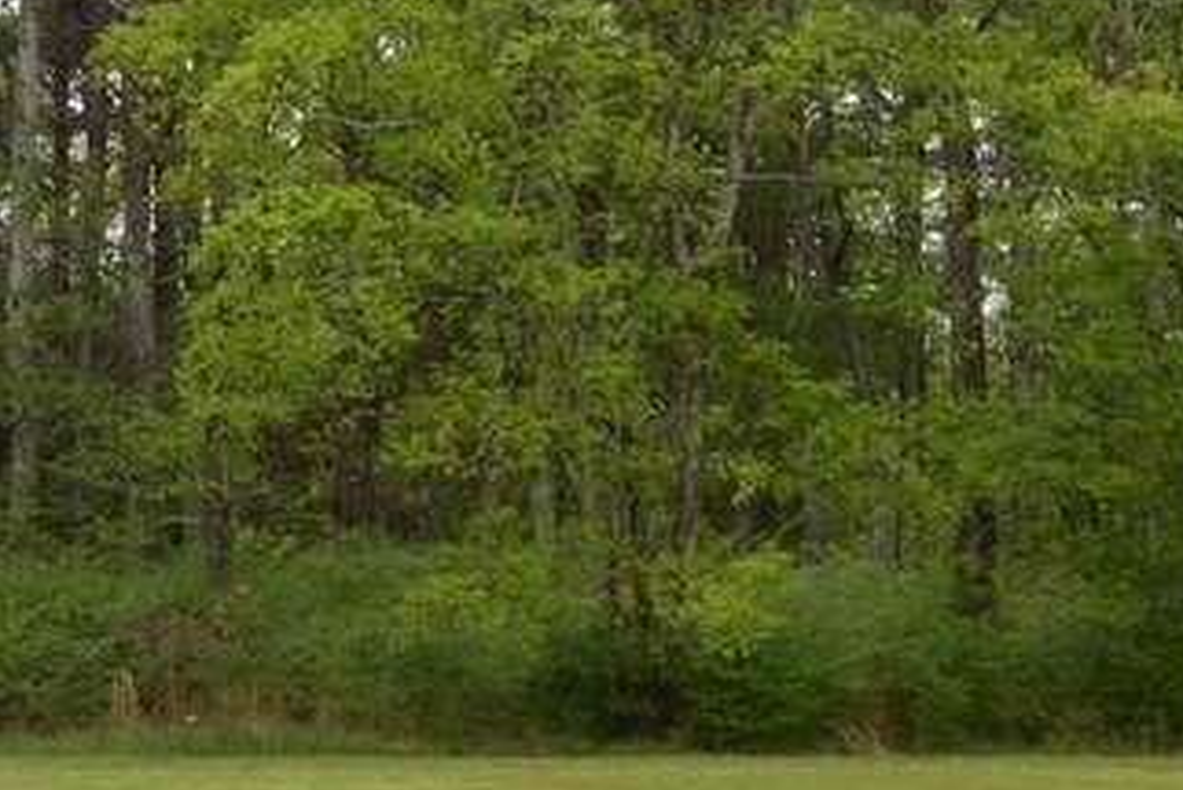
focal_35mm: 119
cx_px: -66
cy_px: 281
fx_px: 3912
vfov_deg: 11.5
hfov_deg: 16.7
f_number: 7.1
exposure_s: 1/200
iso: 100
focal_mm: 20
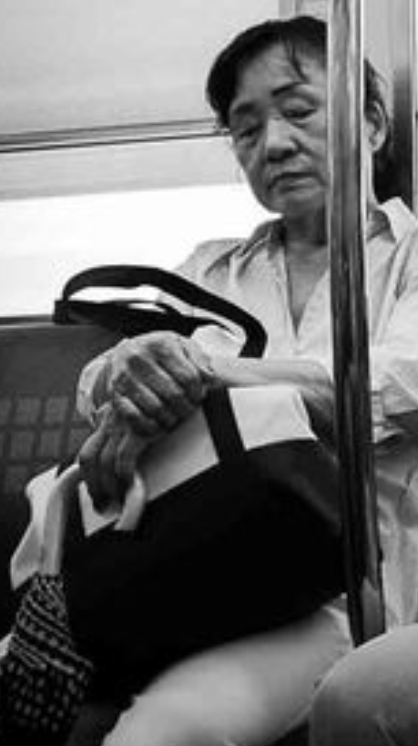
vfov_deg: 24.3
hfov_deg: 12.3
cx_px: 858
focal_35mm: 86
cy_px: 134
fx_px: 1699
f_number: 3.5
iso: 180
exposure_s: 1/15
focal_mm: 28
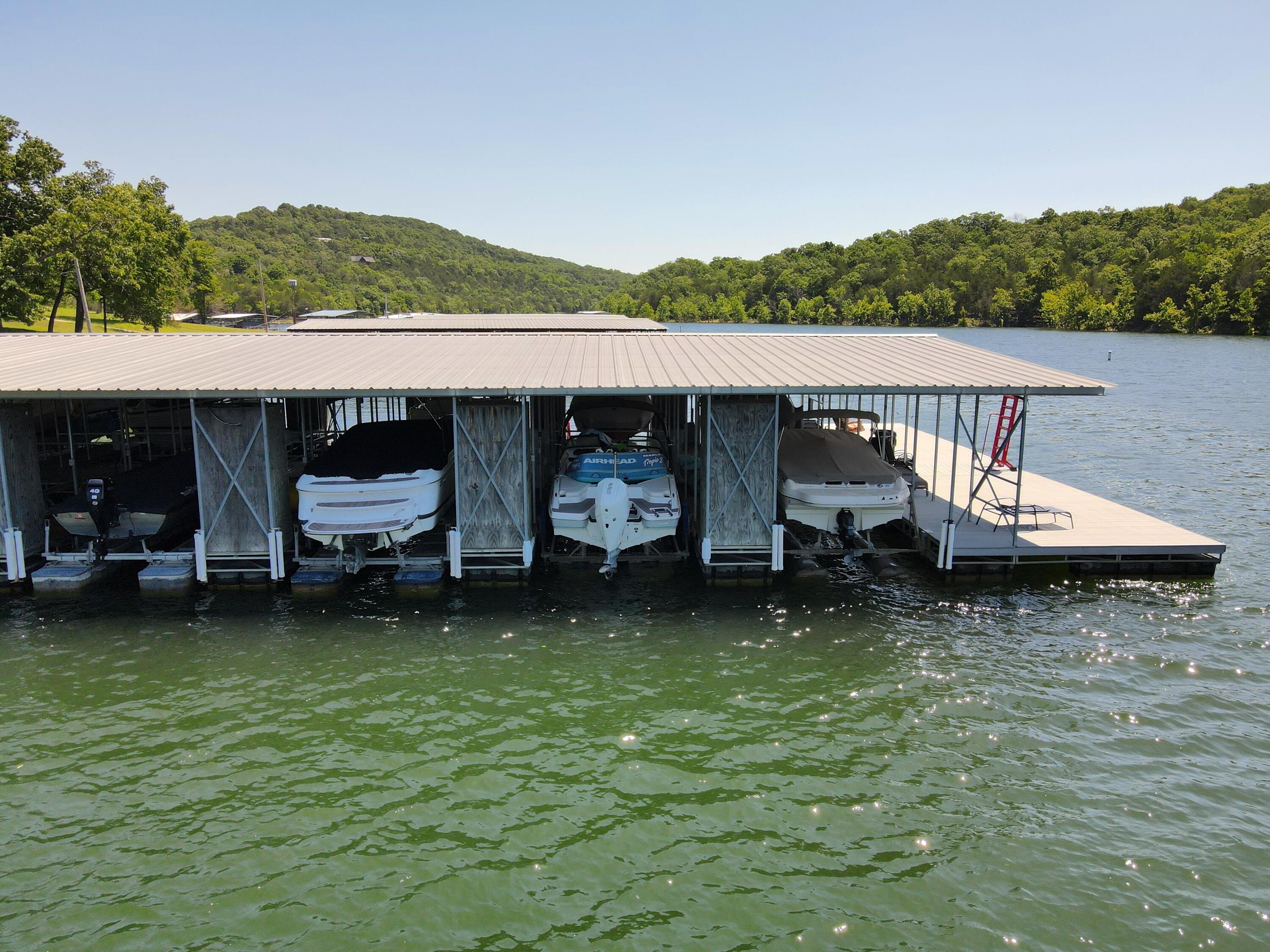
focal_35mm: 24
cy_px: 476
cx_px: 635
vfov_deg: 56.8
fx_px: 881
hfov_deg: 71.6
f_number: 2.8
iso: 100
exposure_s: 1/500
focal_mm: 4.5
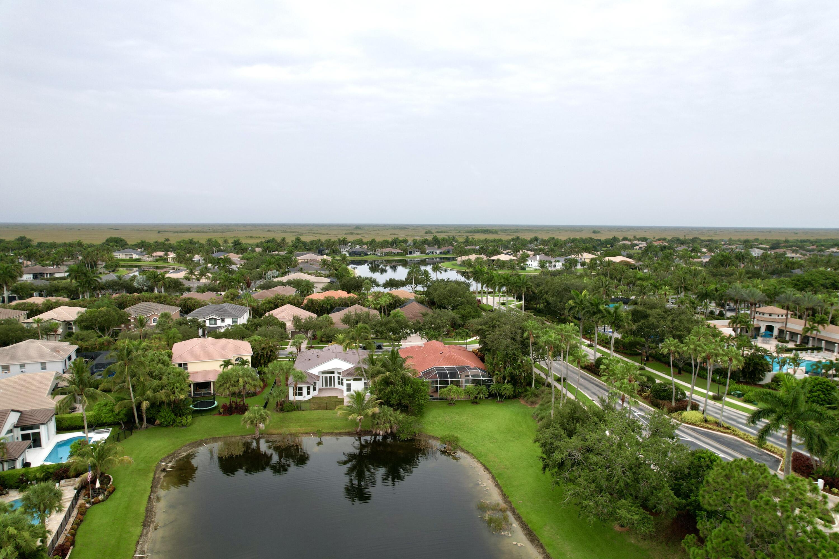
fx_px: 513
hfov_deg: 78.6
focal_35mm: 22
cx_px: 420
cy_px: 280
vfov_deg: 57.2
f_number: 2.8
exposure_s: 1/640
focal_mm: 8.38
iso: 100
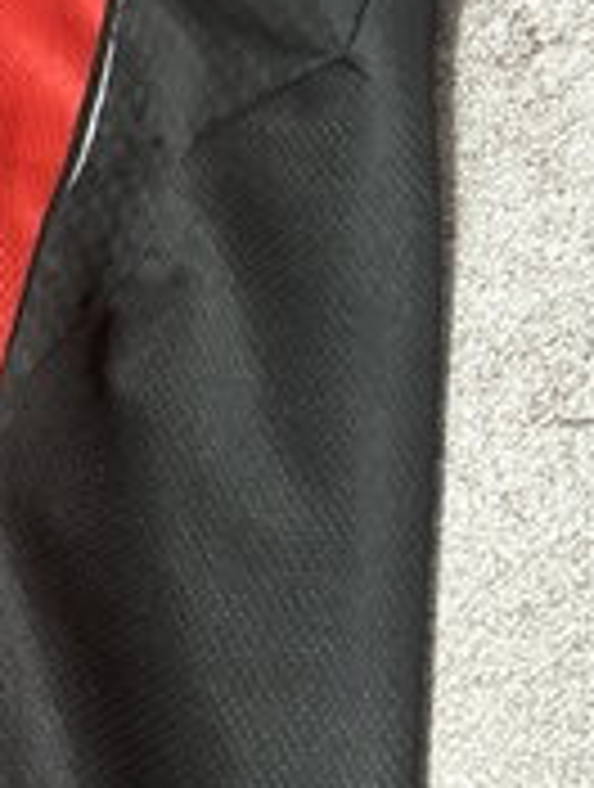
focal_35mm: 79
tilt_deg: -53.4
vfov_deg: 24.7
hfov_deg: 18.1
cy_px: 421
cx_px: -40
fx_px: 1801
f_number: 1.6
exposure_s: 1/33
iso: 640
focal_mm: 5.96
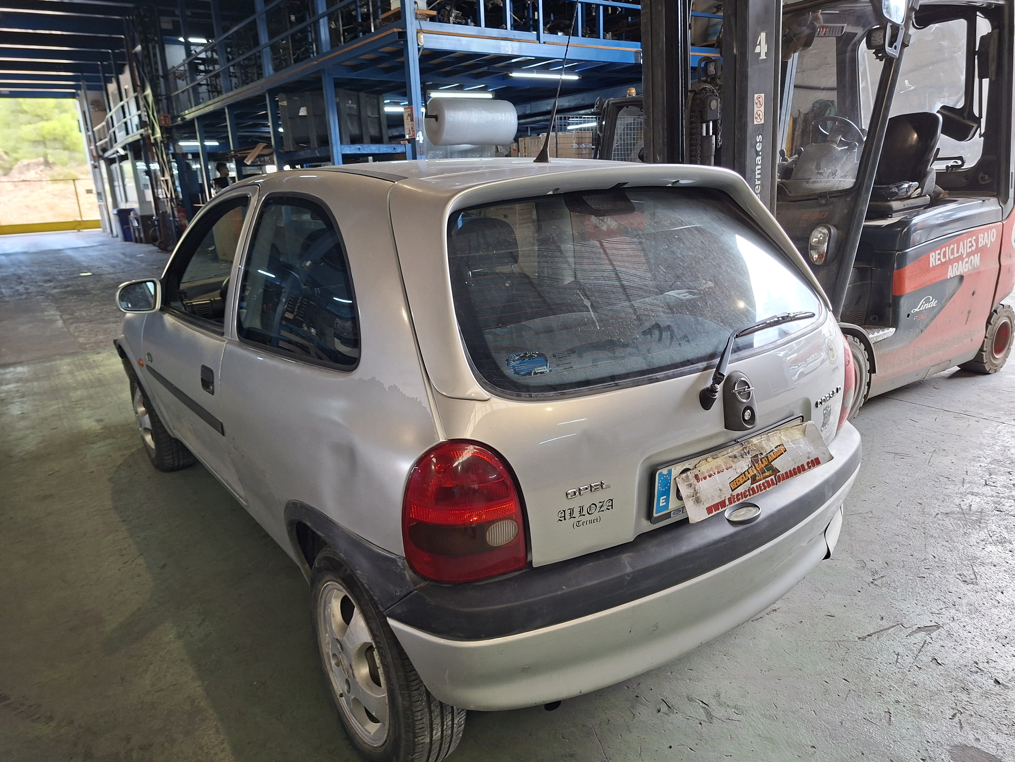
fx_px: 674
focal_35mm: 23
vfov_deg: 58.9
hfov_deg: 73.9
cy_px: 381
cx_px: 508
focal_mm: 5.54
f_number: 1.8
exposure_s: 1/100
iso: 200
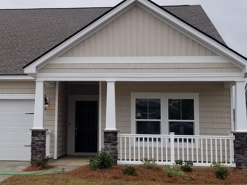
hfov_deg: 45.4
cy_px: 78
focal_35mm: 41
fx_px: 293
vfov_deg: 35.1
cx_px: 93
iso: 50
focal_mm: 4.25
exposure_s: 1/1767
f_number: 1.7
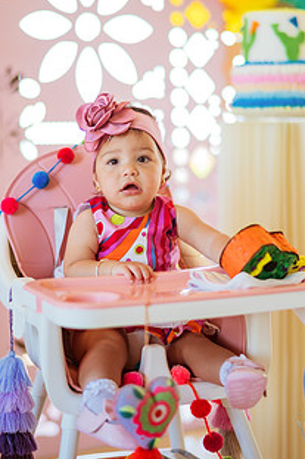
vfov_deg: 24.1
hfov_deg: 16.2
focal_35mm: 84
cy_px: 176
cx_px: 156
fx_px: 1069
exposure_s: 1/400
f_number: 1.6
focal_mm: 58
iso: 250
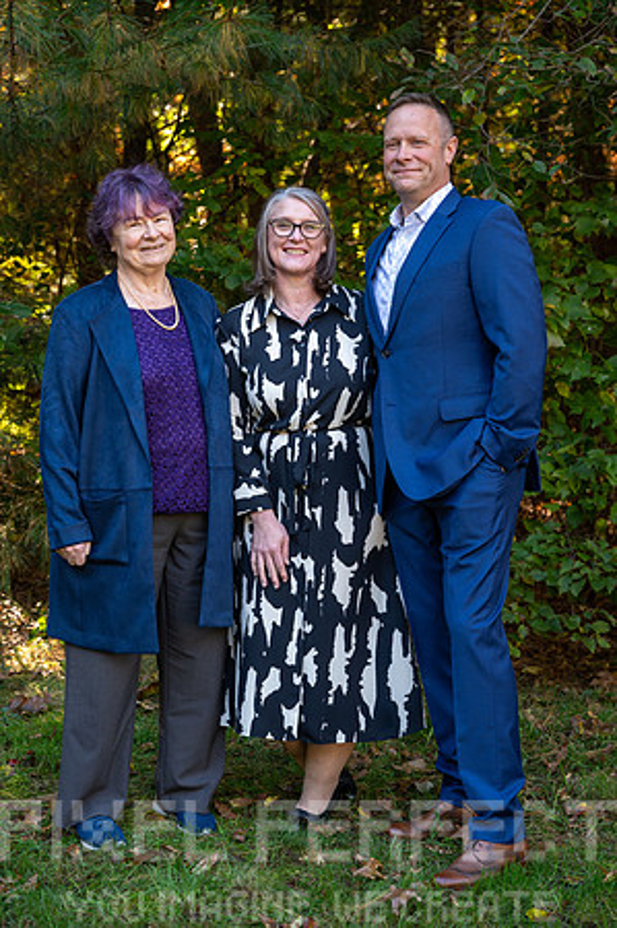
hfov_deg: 22.2
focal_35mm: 61
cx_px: 308
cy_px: 464
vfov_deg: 32.9
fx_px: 1572
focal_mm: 61
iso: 900
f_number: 4.5
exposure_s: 1/200
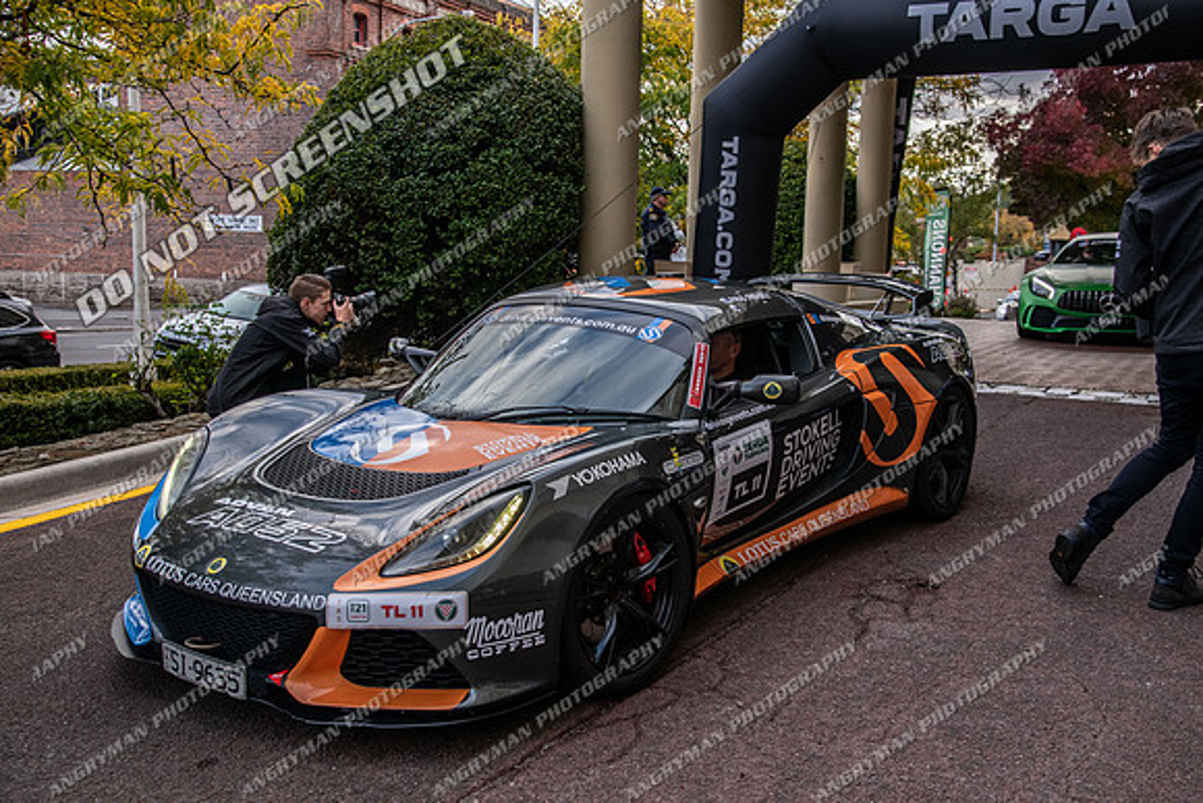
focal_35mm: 38
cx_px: 602
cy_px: 402
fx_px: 1270
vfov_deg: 35.1
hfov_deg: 50.7
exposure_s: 1/320
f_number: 5.6
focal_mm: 38
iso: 500
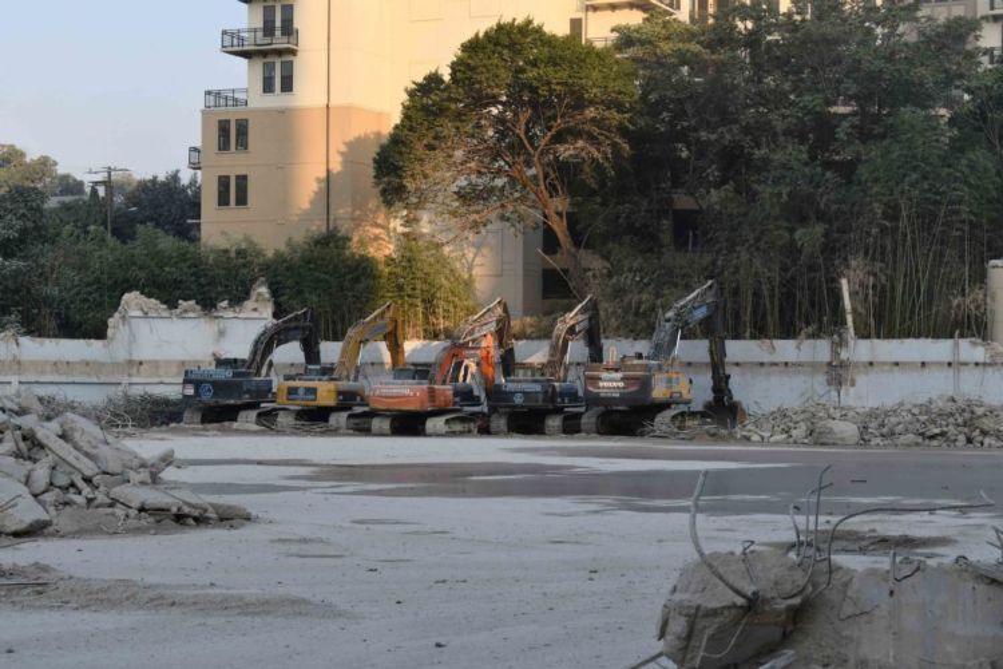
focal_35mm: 82
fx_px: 2284
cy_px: 334
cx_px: 502
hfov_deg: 24.8
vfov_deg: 16.7
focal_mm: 55
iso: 200
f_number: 7.1
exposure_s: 1/250
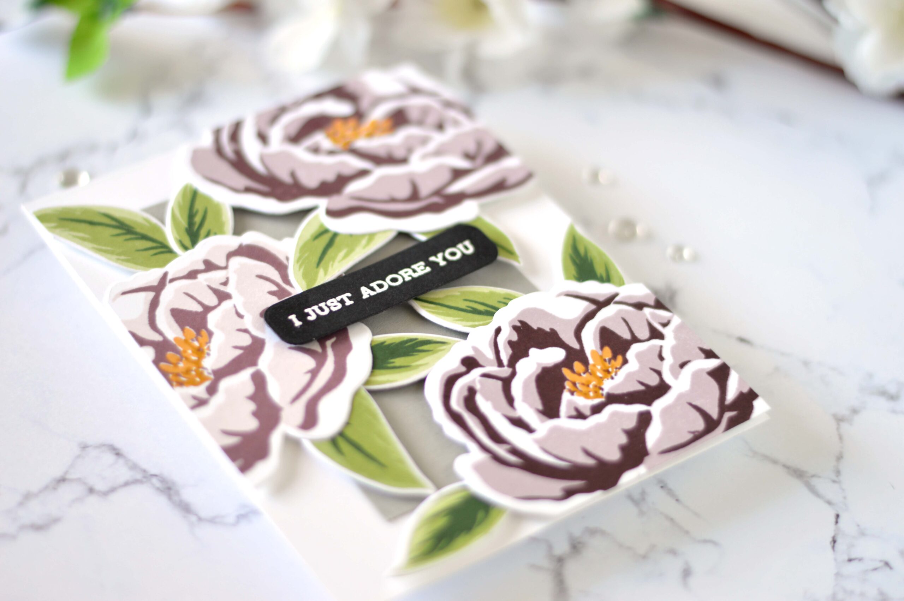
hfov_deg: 27.0
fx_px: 1882
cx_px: 452
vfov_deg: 18.1
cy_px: 300
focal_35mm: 75
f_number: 1.8
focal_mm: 50
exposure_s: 1/30
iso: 100
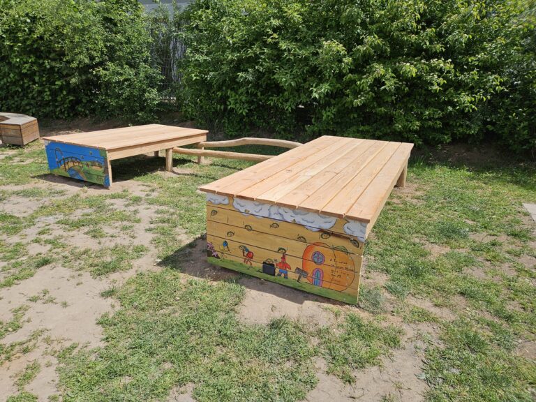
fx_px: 356
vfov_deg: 58.9
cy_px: 201
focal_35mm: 23
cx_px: 268
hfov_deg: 73.9
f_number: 1.8
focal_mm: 5.4
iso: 25
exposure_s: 1/1941
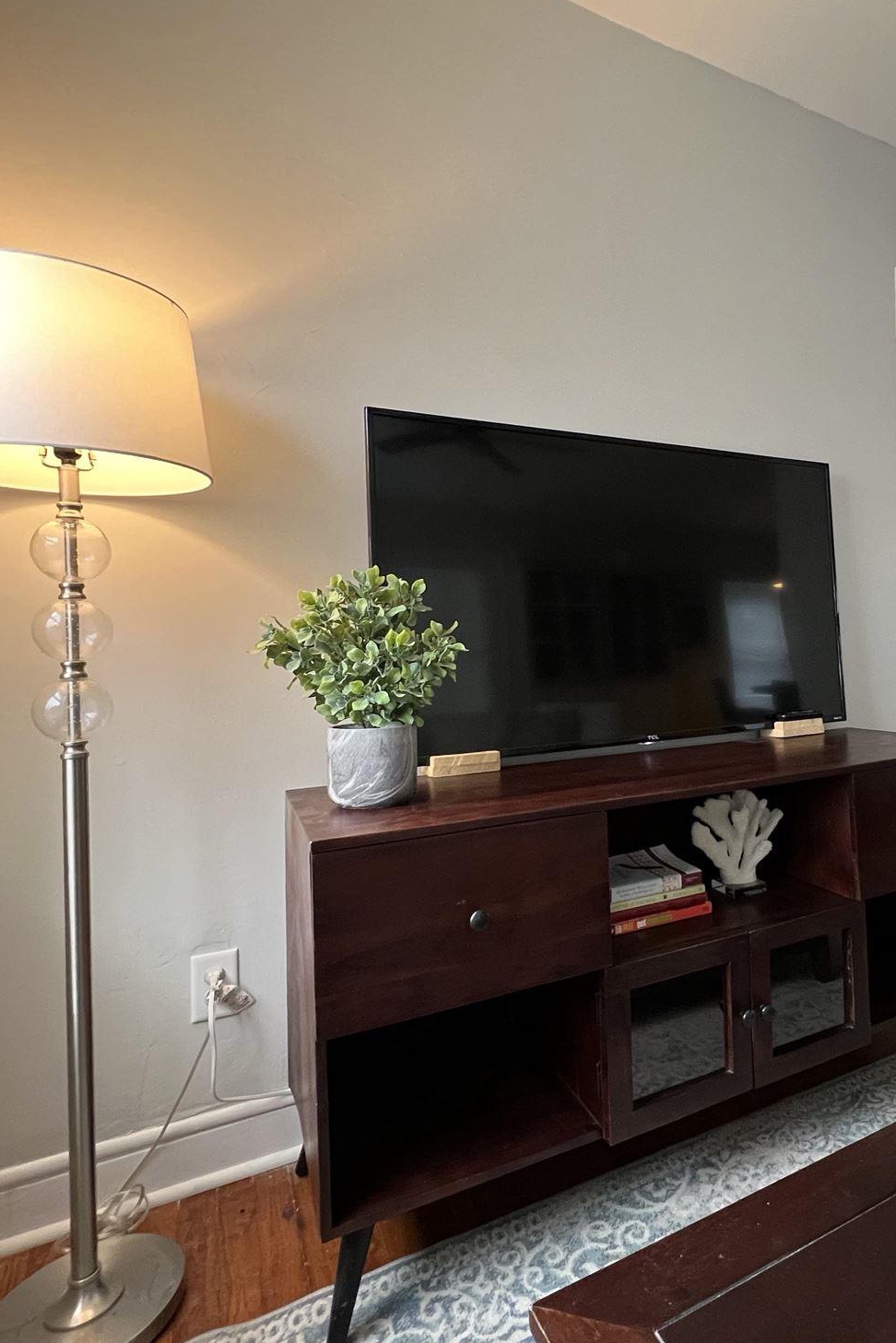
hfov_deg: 61.8
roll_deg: +1.5
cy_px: 640
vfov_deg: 86.8
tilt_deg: -0.4
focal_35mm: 19
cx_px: 645
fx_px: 709
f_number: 1.8
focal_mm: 1.57
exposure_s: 1/60
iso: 400
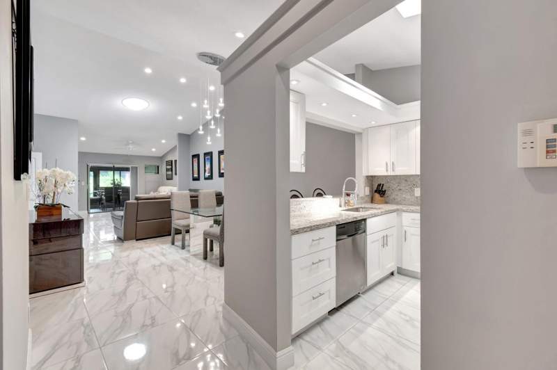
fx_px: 232
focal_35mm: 15
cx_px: 278
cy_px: 185
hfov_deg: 100.4
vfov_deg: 77.2
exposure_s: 1/15
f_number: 8
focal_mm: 10
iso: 1000
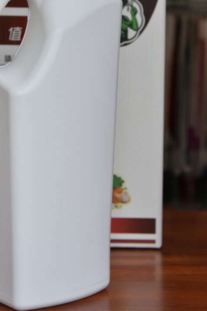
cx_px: 56
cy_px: 102
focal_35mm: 90
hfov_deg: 15.1
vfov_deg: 22.5
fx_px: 776
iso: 1000
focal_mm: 58
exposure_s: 1/400
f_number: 5
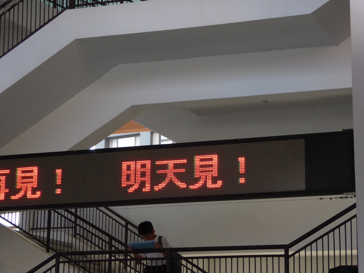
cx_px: 182
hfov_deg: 16.8
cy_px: 136
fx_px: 1230
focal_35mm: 117
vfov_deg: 12.7
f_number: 5.1
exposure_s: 1/125
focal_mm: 19
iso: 400
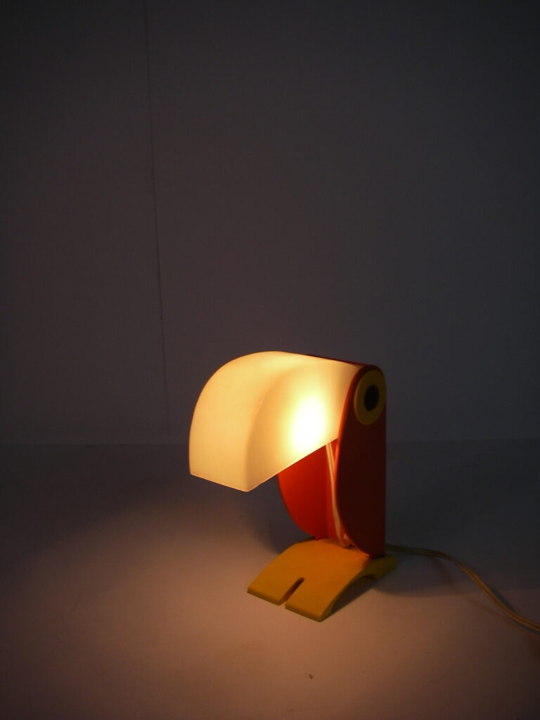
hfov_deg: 37.7
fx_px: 790
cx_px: 270
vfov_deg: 49.0
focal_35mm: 38
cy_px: 360
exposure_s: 1/50
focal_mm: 6.3
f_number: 3.3
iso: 80
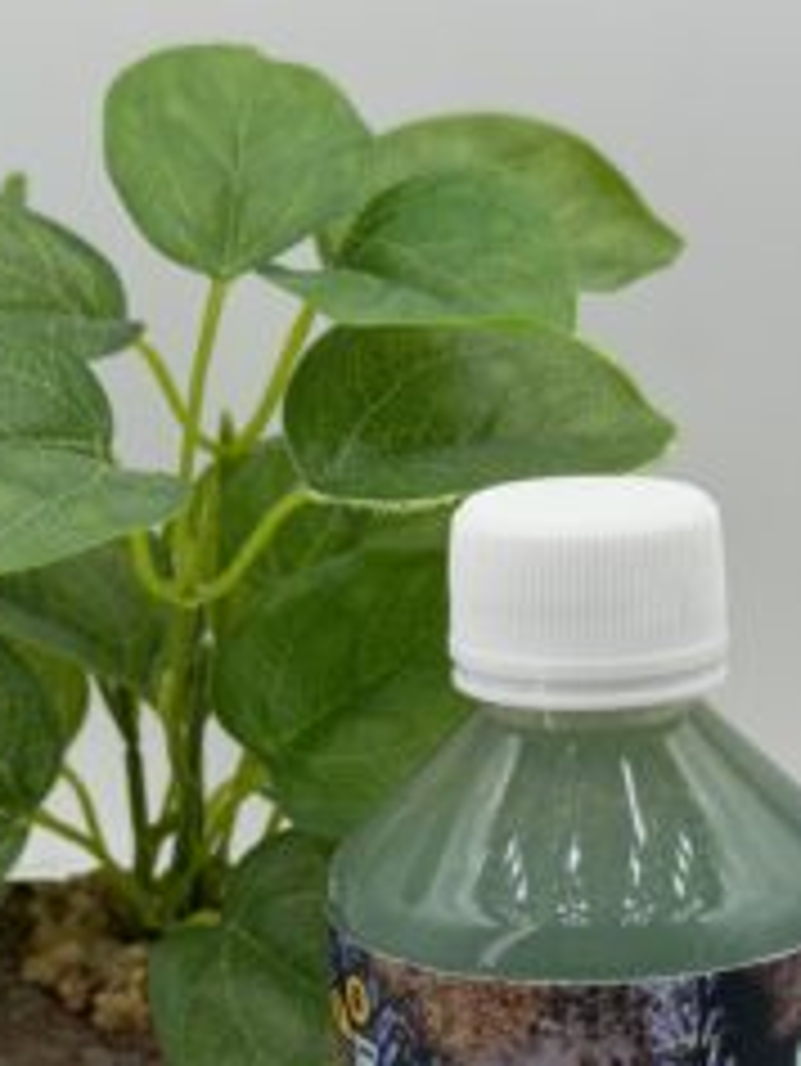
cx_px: 464
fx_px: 2497
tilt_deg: -16.2
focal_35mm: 81
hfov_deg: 18.2
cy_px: 819
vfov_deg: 23.8
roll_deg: +0.4
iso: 64
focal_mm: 6.76
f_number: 1.78
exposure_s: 1/2865
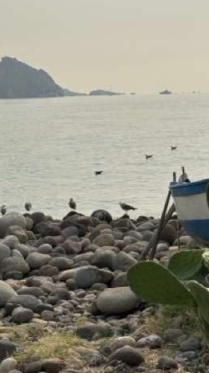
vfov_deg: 29.4
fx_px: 711
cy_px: 175
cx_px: 168
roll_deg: +1.9
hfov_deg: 16.6
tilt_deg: -7.0
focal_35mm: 72
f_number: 1.78
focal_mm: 6.86
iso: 64
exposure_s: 1/10870
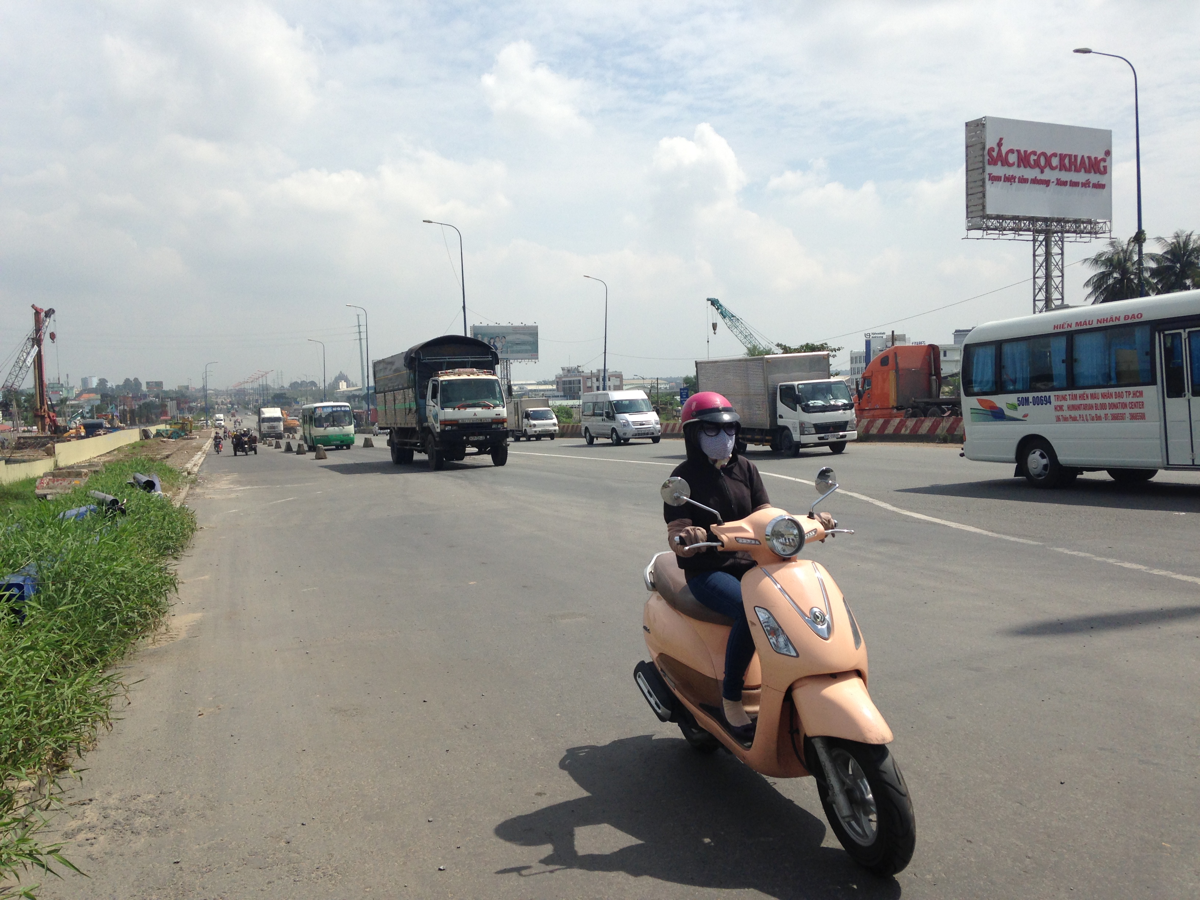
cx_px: 600
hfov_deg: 55.4
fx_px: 1144
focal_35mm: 33
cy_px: 450
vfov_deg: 42.9
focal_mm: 4.12
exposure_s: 1/2857
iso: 50
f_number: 2.4
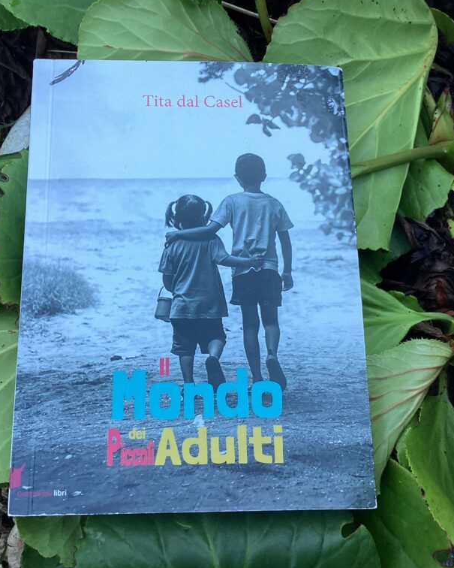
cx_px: 219
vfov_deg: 44.8
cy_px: 282
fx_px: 688
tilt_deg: -73.5
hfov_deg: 36.5
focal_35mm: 41
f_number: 2.4
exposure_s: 1/100
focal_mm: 3.3
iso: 25
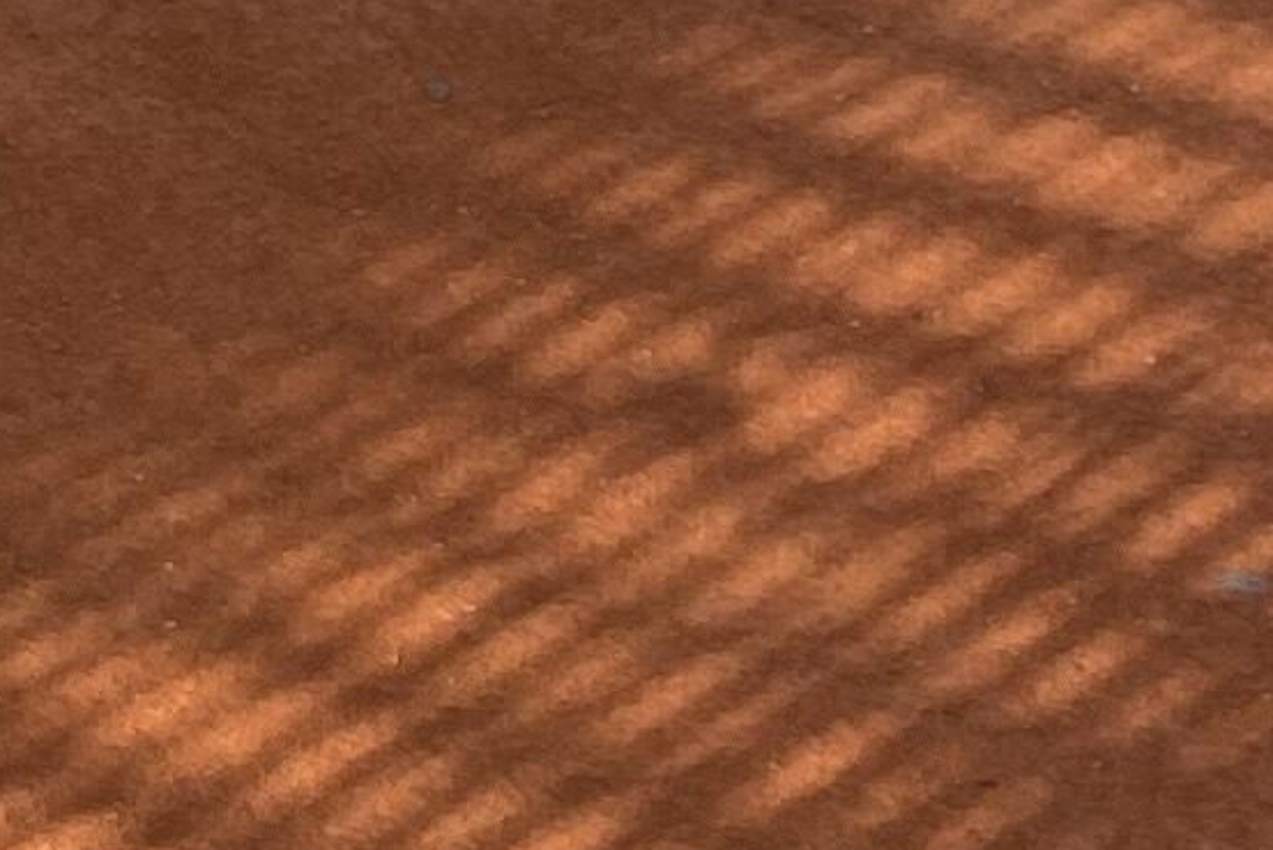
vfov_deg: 6.2
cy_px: -1999
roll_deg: +2.0
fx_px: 6968
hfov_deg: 9.7
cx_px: -1319
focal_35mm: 197
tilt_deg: -5.8
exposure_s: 1/368
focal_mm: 4.25
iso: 32
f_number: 1.8
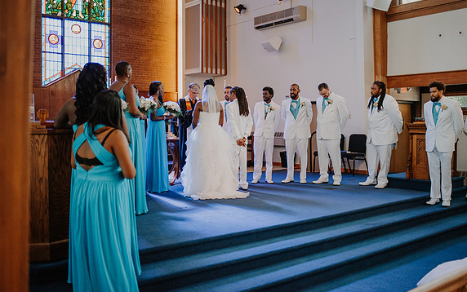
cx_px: 236
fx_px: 471
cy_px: 140
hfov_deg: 52.7
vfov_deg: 34.5
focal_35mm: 37
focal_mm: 35
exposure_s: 1/1250
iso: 2500
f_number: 1.8
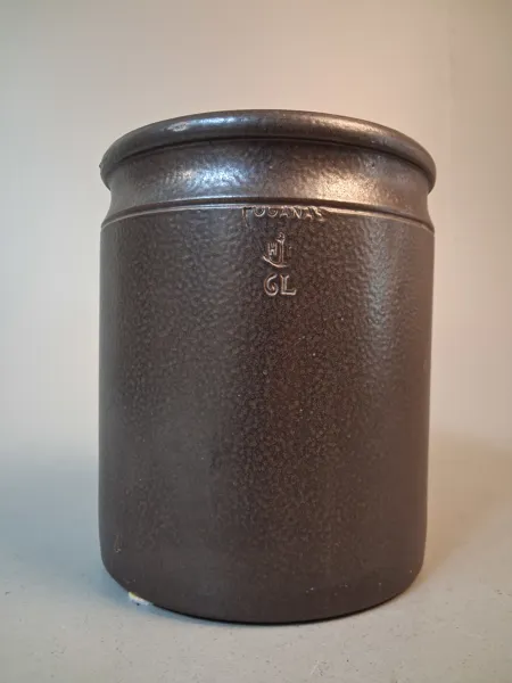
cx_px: 256
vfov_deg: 65.3
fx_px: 532
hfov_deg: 51.4
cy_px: 342
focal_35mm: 27
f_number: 1.8
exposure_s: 1/33
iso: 500
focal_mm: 4
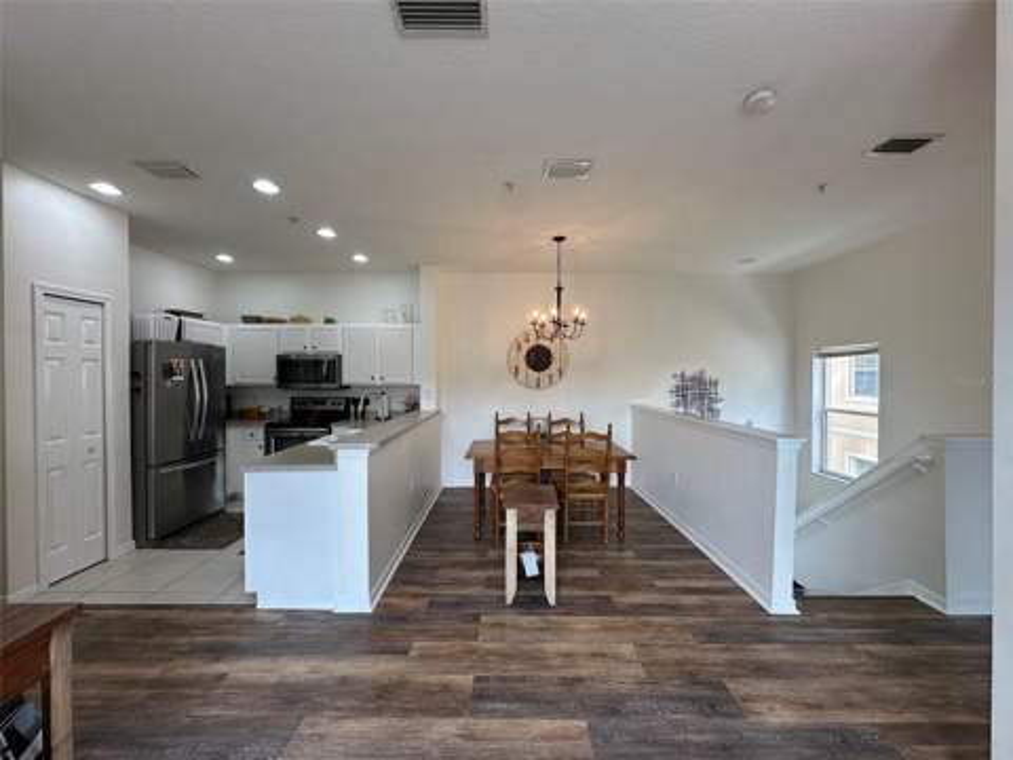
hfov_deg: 102.1
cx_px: 506
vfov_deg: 85.7
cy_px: 380
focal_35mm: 14
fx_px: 410
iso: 80
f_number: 2.2
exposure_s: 1/120
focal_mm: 2.22
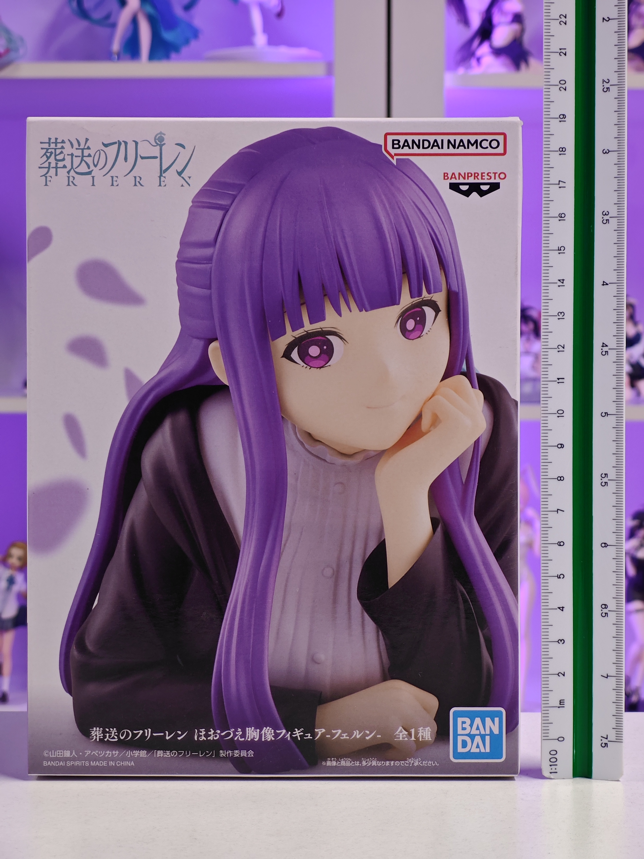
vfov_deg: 24.4
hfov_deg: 18.4
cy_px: 430
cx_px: 322
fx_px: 1984
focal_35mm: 80
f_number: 2.4
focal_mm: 7.48
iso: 400
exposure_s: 1/17.6
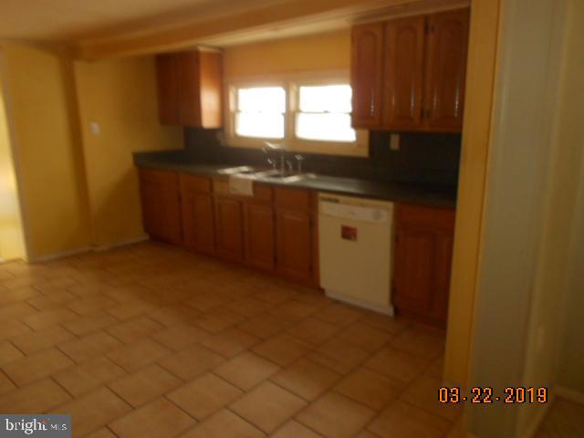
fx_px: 439
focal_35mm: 26
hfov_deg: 67.3
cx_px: 292
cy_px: 219
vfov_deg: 53.1
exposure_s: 1/25
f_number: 3.2
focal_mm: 4.6
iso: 200
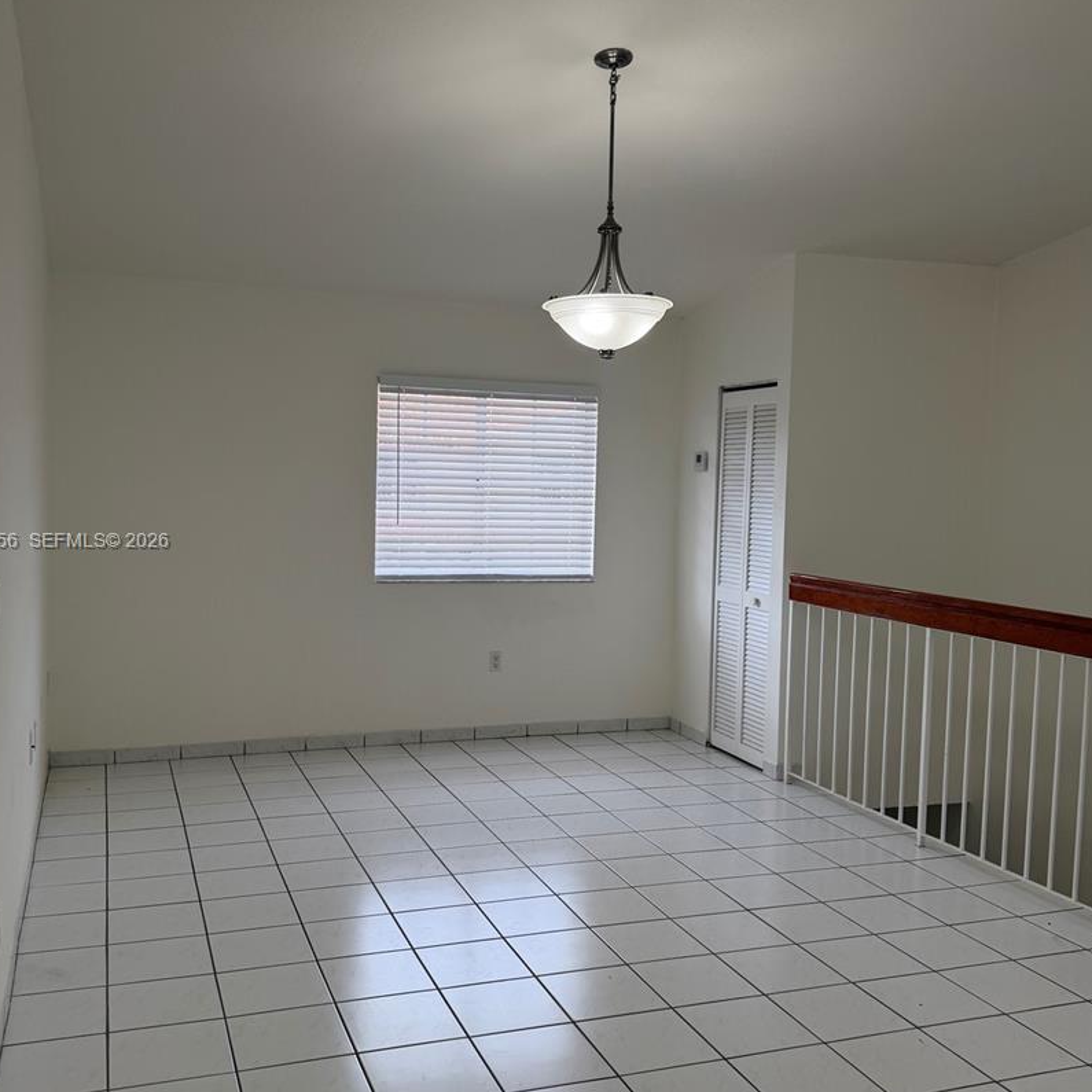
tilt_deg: -2.4
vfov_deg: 51.1
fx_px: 1142
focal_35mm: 32
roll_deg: -2.1
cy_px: 543
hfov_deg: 51.1
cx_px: 533
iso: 80
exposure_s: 1/178
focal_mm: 6.76
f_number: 1.78
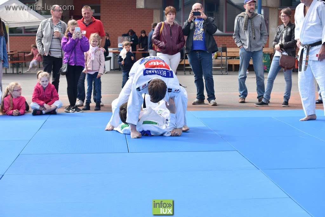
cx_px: 162
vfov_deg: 18.2
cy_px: 108
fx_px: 677
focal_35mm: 75
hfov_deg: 27.0
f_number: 5
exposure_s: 1/500
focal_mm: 50
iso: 100
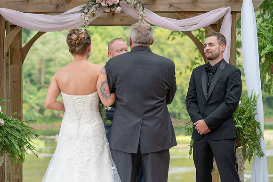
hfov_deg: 16.9
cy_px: 82
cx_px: 124
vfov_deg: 11.3
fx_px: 918
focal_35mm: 121
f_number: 4
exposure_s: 1/200
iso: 250
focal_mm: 108
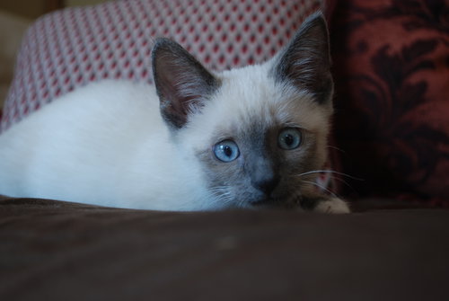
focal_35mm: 60
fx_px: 749
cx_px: 224
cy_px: 150
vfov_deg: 22.7
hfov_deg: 33.4
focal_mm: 40
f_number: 5.3
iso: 250
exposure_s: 1/30
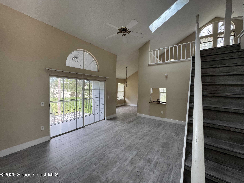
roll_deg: -0.9
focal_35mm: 14
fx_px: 99
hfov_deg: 102.1
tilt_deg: -3.2
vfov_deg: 85.7
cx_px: 122
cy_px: 92
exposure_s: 1/99
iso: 250
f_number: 2.2
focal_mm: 2.22
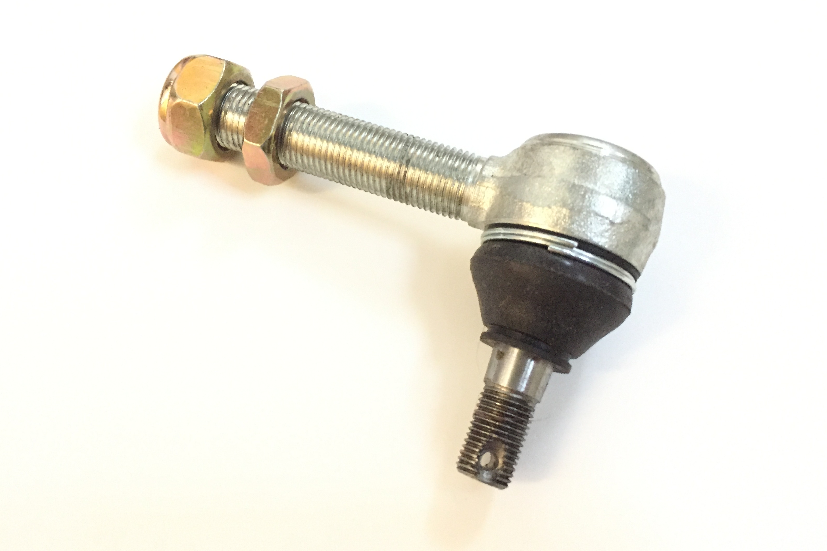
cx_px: 410
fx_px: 712
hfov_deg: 60.3
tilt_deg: -67.3
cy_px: 249
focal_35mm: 31
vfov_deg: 42.3
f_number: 2.2
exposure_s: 1/17
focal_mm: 4.15
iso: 320
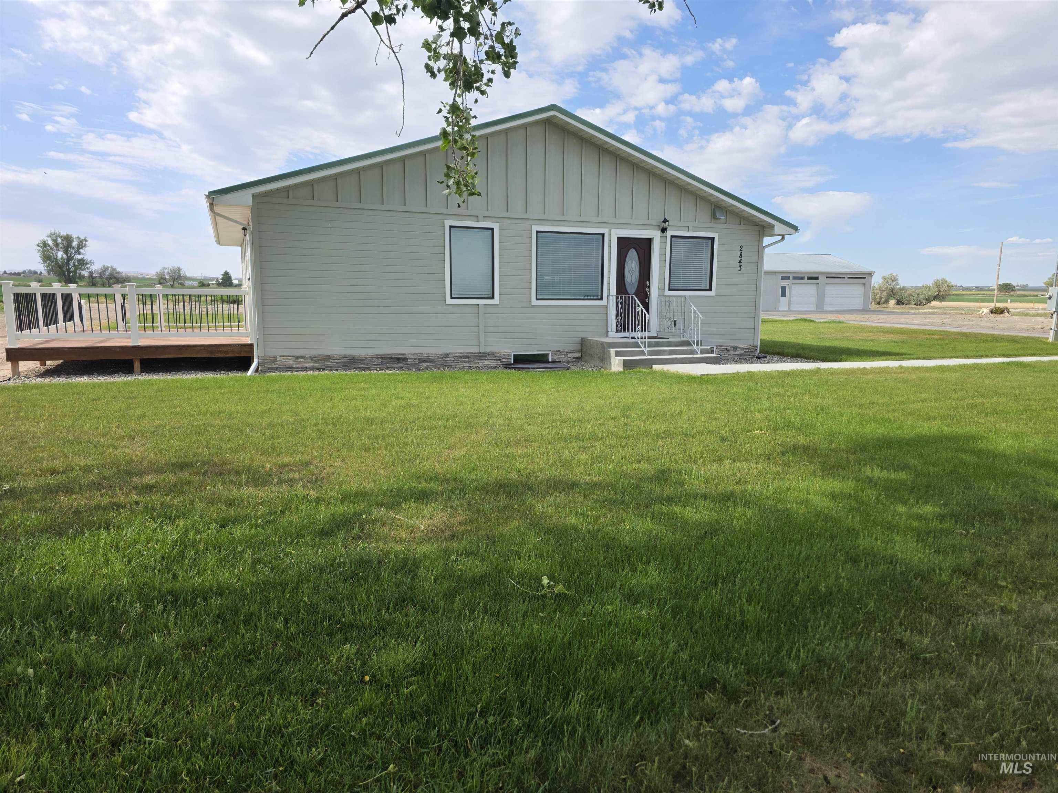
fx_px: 703
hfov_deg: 73.9
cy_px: 396
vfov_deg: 58.9
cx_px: 529
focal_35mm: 23
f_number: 1.7
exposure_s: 1/3598
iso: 80
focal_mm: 6.3
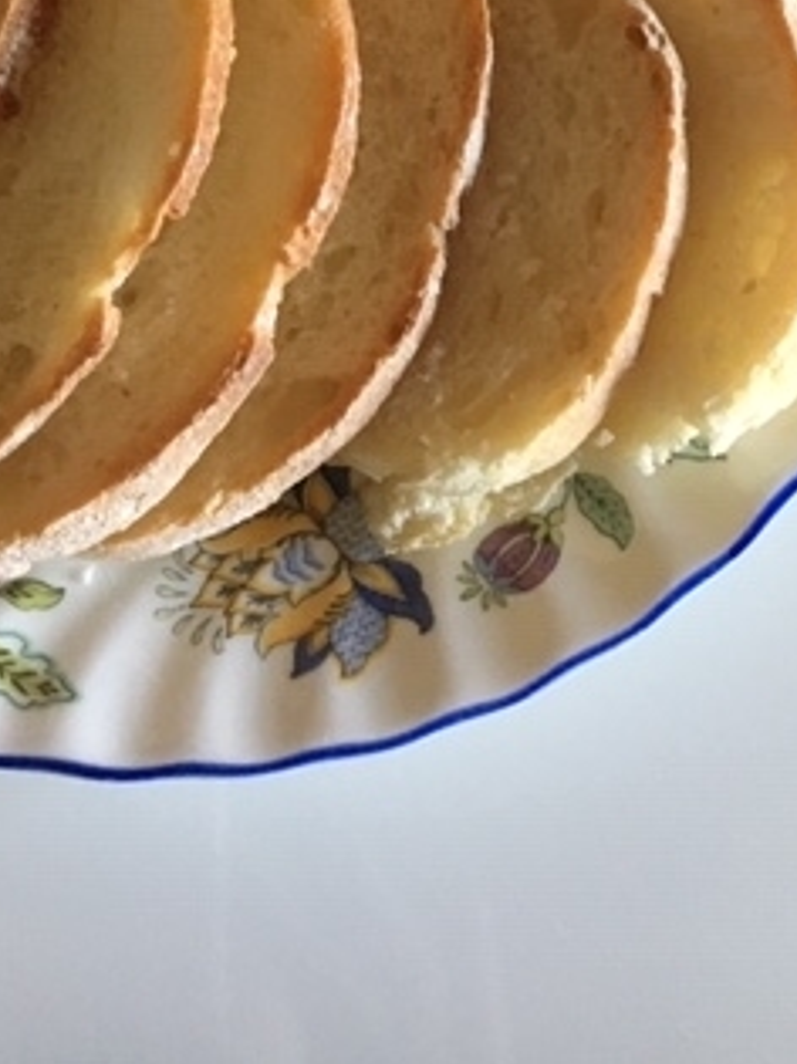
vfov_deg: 30.4
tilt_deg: -71.2
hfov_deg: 24.5
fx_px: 1812
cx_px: 189
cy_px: -3
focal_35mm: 59
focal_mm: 4.15
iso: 160
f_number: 2.2
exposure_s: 1/30
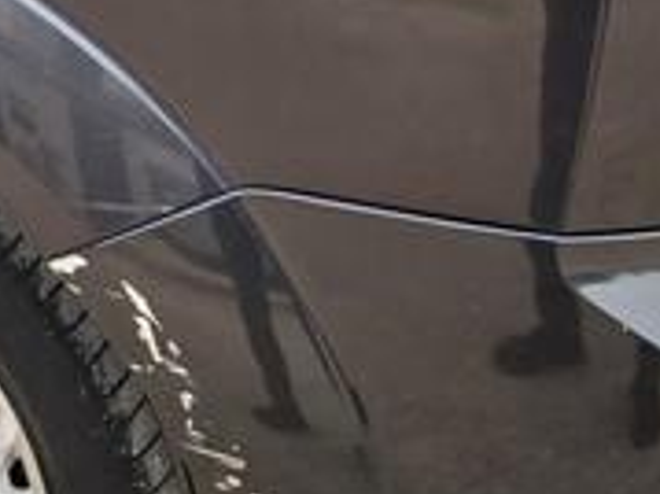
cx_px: -52
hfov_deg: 22.1
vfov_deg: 16.4
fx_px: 1600
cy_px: -179
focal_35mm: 84
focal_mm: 6.3
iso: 80
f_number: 1.7
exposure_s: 1/120
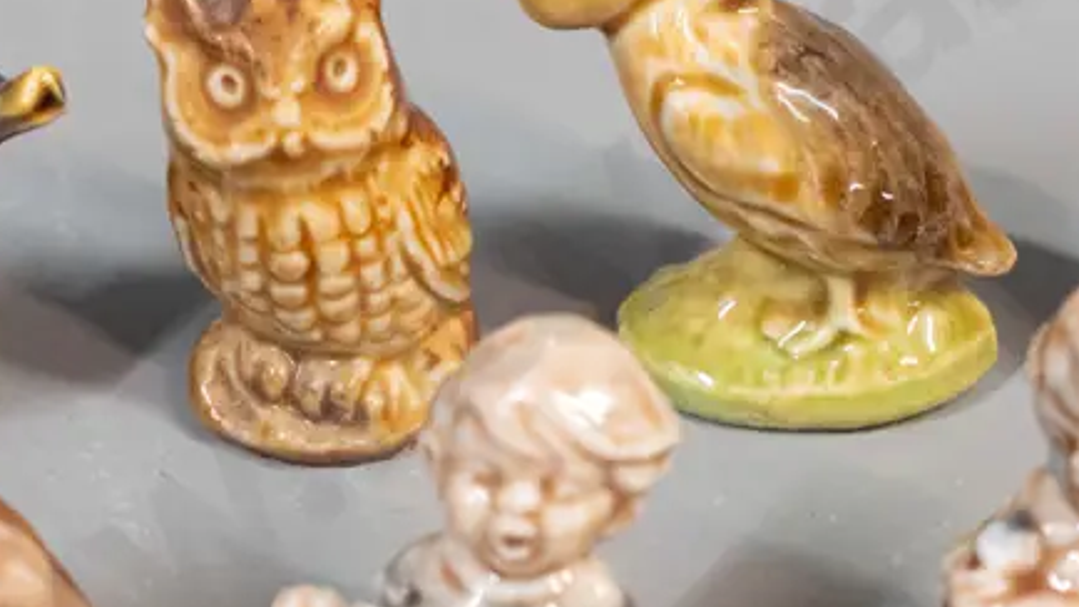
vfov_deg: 8.4
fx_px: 4119
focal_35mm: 144
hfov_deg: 14.9
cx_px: 798
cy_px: 82
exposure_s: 1/60
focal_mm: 28
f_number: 5.6
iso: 3200
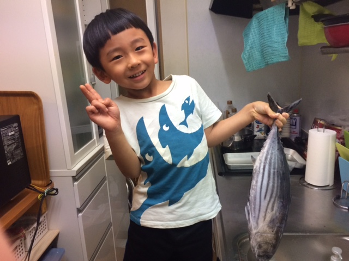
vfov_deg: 48.2
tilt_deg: -16.5
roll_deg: +3.0
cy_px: 130
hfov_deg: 61.7
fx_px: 292
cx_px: 174
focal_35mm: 29
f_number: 2.2
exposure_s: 1/30
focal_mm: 4.15
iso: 125
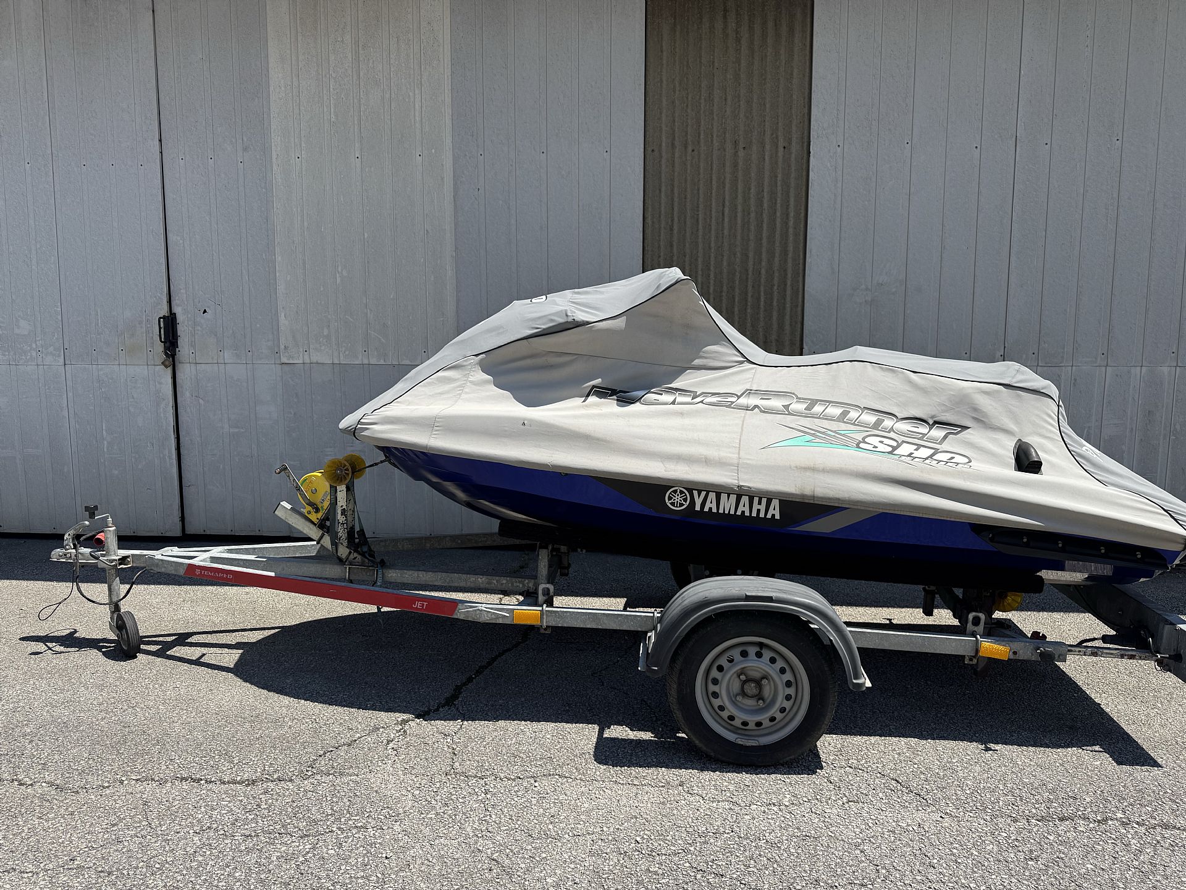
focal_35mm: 24
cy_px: 445
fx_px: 822
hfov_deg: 71.6
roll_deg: +0.2
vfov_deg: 56.8
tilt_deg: -6.6
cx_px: 593
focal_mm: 6.76
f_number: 1.78
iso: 80
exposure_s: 1/4310
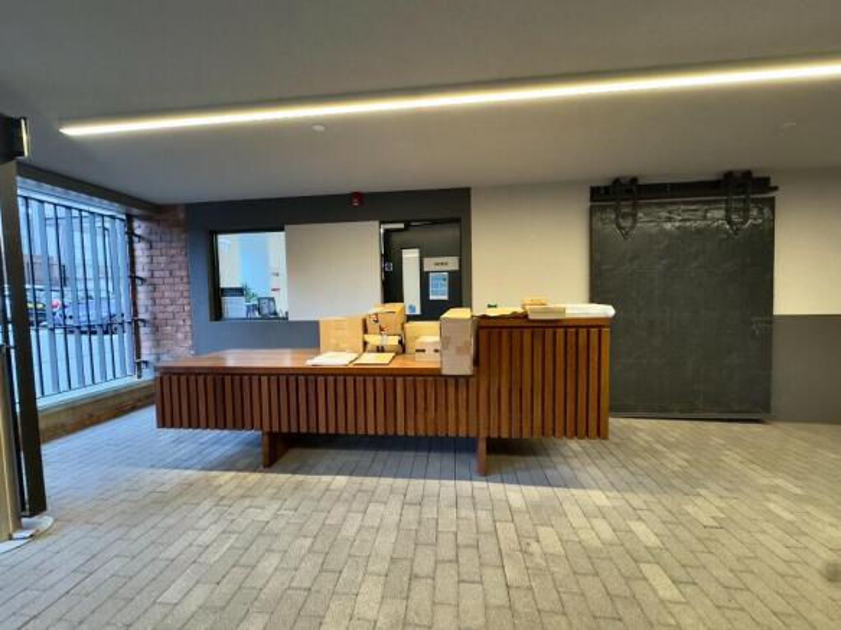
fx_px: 340
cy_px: 315
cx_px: 420
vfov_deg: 85.7
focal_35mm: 14
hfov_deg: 102.1
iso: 400
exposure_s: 1/50
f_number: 2.2
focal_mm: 2.22
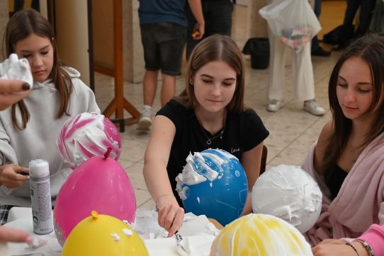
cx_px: 187
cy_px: 156
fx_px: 630
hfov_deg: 33.9
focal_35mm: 59
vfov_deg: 23.0
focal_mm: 40
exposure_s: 1/100
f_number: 5
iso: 1600
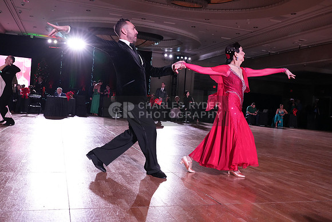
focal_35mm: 34
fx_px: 314
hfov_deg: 55.8
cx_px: 166
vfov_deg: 38.9
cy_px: 111
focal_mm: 34
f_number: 5.6
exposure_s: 1/320
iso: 5000
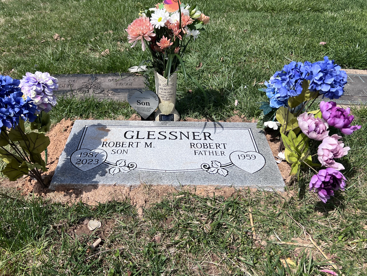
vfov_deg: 46.7
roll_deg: -1.7
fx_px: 318
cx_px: 171
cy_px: 120
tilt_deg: -35.9
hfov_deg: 59.9
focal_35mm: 30
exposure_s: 1/4274
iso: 50
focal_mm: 5.7
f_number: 1.5
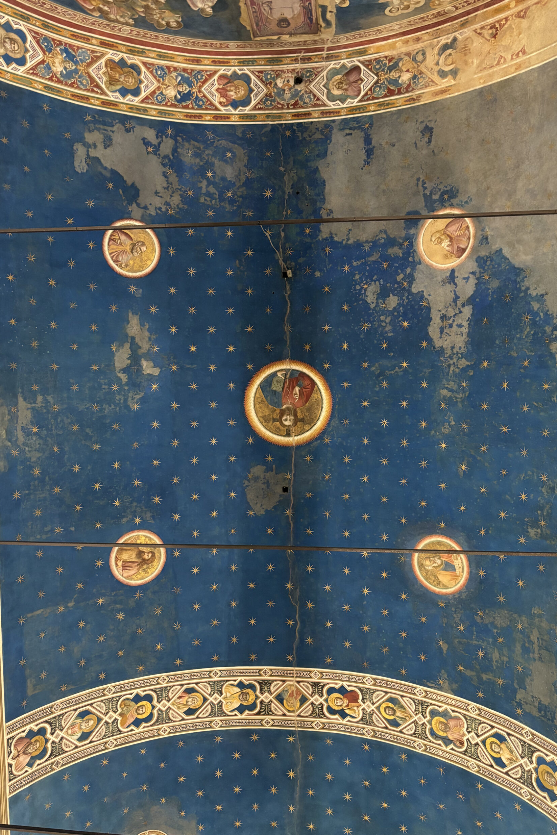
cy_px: 424
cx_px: 272
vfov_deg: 65.5
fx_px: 650
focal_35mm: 28
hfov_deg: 46.4
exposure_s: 1/25
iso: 500
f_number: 1.6
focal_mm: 5.96
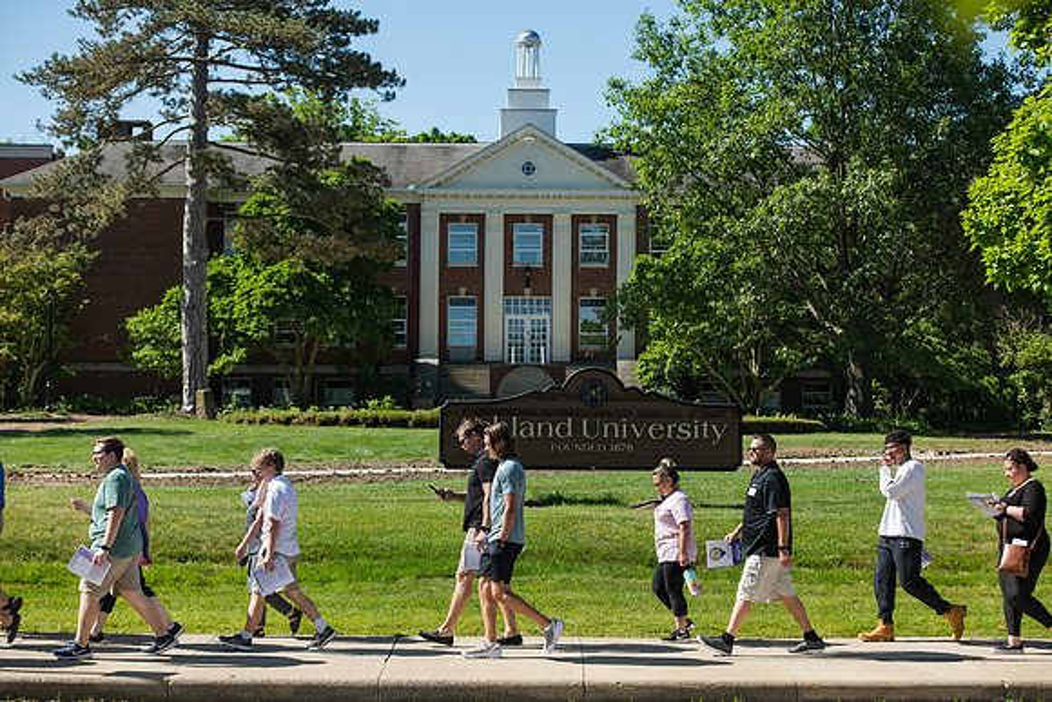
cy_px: 351
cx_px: 526
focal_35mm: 75
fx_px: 2192
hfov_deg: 27.0
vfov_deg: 18.2
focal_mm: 75
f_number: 5
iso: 100
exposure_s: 1/500
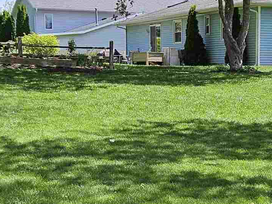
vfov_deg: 14.8
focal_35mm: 99
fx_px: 778
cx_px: 243
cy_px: 178
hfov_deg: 19.5
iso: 25
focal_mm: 5.4
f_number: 1.8
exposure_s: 1/816
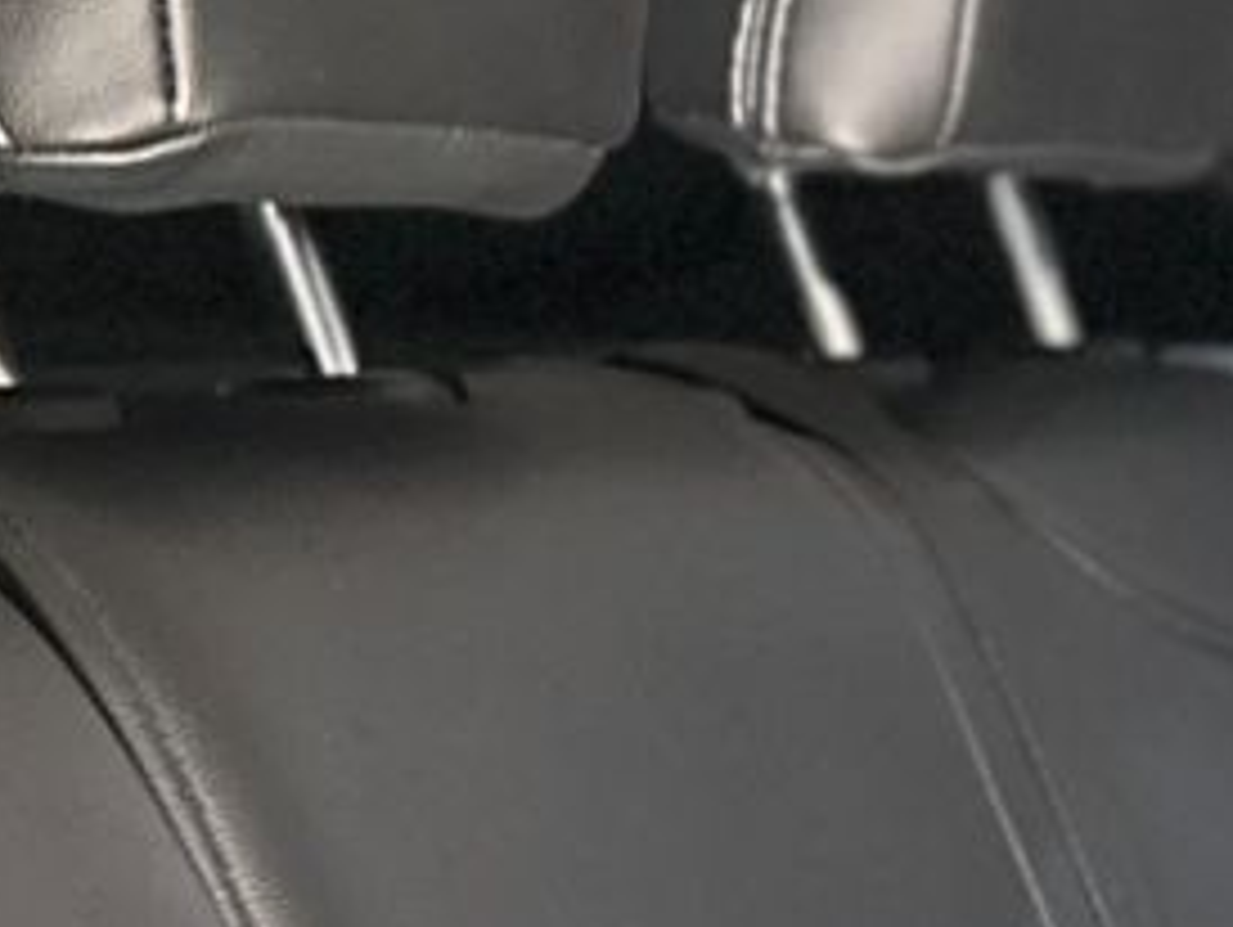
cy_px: 2426
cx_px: 1188
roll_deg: +1.1
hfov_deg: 11.6
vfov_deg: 8.0
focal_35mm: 168
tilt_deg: -20.0
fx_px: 5989
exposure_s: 1/30
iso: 1000
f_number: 1.78
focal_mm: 6.86
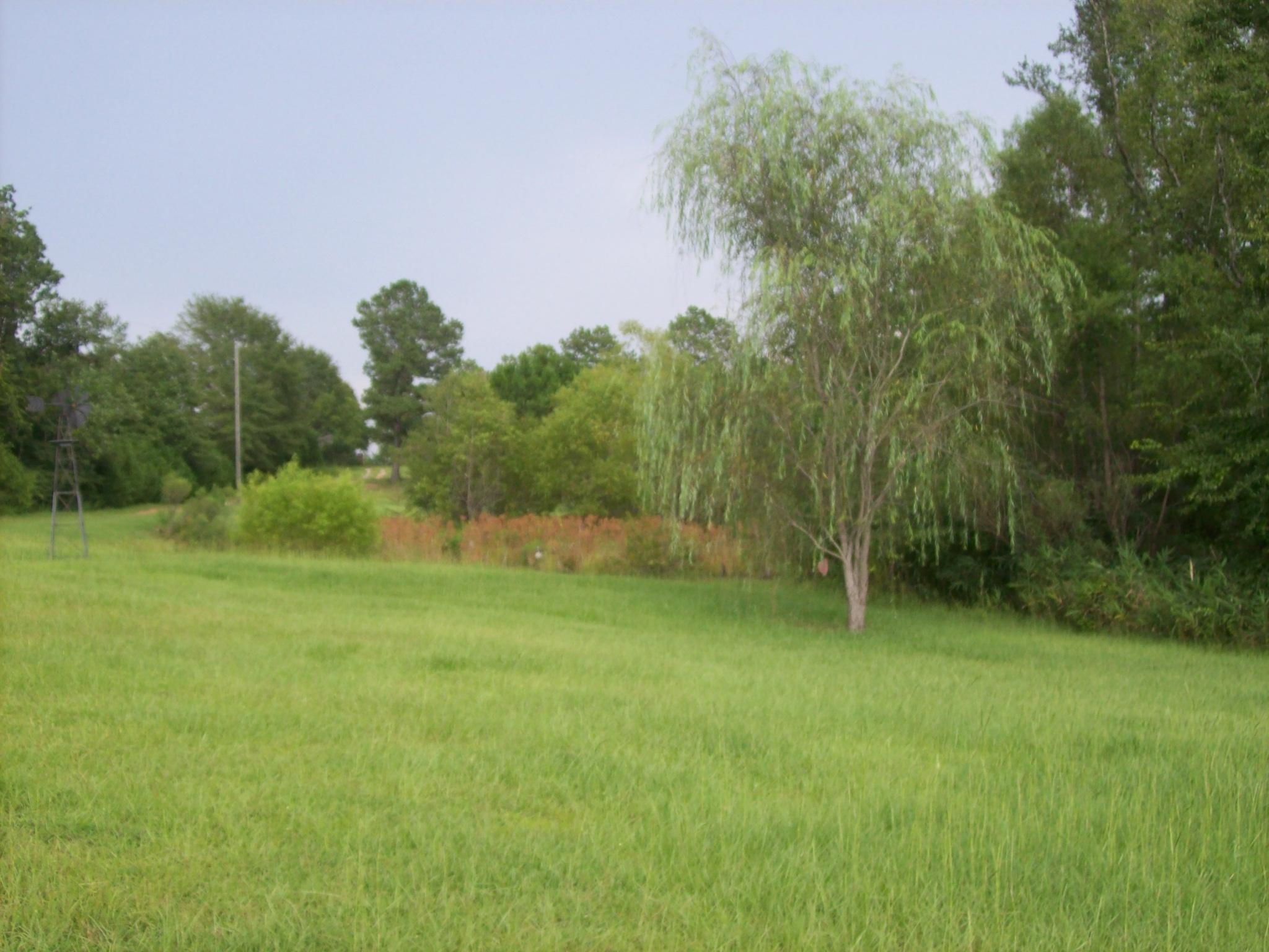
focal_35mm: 45
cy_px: 476
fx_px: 1650
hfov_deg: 42.1
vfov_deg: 32.2
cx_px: 634
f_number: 3
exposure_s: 1/264
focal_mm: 7.6
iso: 80
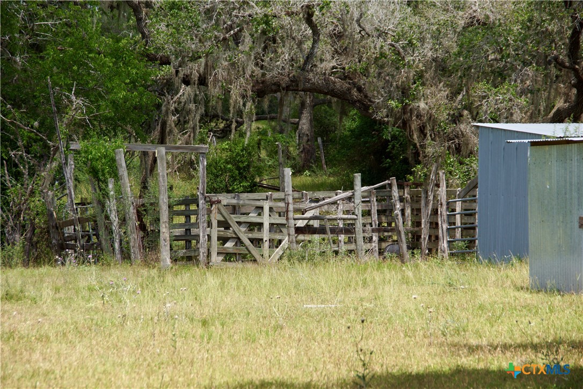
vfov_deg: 7.6
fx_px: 2915
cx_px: 292
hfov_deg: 11.4
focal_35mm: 180
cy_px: 194
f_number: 7.1
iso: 100
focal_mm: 120
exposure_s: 1/320
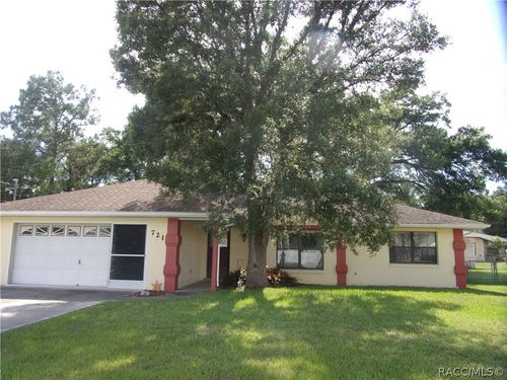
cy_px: 190
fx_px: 352
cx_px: 254
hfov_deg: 71.6
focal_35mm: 24
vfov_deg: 56.8
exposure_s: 1/420
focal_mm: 4.3
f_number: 3.3
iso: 80
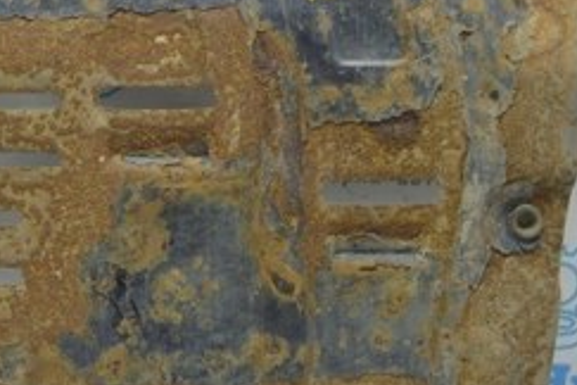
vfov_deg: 19.0
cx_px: 50
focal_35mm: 71
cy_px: 63
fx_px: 1138
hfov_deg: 27.4
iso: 400
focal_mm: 18
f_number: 3.5
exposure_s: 1/40
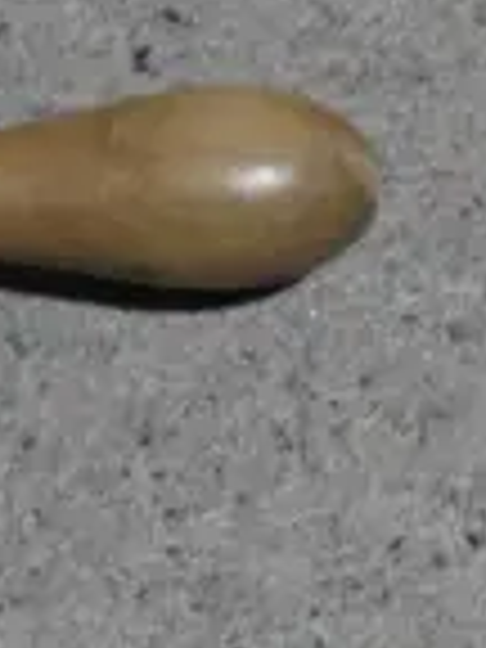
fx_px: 7207
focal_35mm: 385
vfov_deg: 5.0
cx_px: -212
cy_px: 1714
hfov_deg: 3.8
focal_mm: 27
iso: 640
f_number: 5.3
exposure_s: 1/60
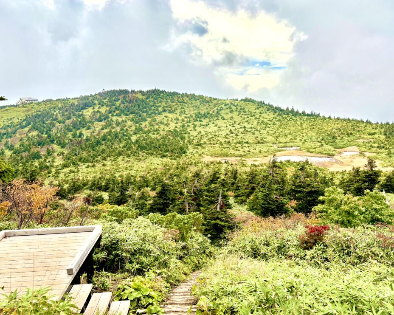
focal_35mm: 28
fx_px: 326
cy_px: 154
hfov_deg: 62.1
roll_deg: +1.9
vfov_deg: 51.5
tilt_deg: -10.6
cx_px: 214
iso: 50
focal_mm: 5.96
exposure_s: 1/511
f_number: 1.6
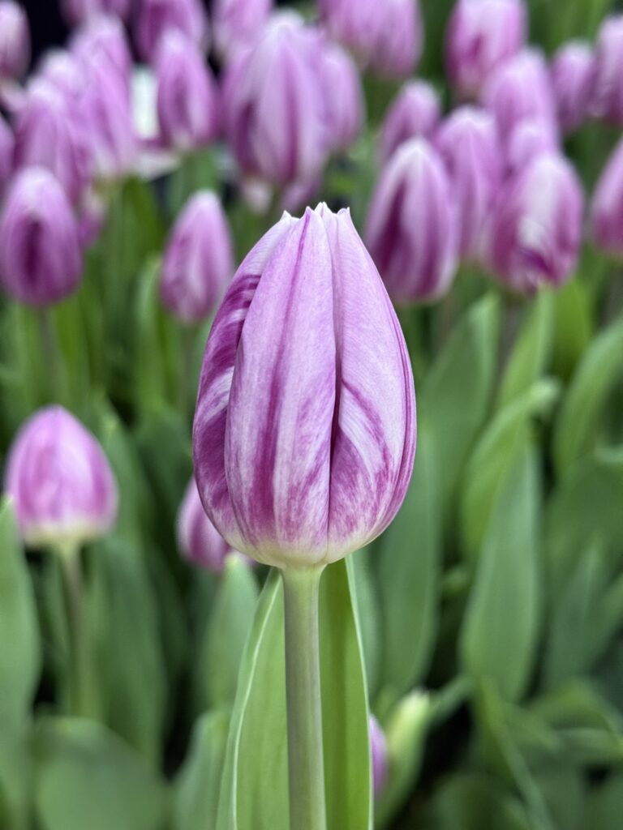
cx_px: 312
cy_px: 415
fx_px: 1152
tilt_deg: -32.0
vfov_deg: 39.7
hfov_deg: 30.3
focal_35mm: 48
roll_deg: +0.1
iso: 320
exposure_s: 1/33
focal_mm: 6.76
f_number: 1.78
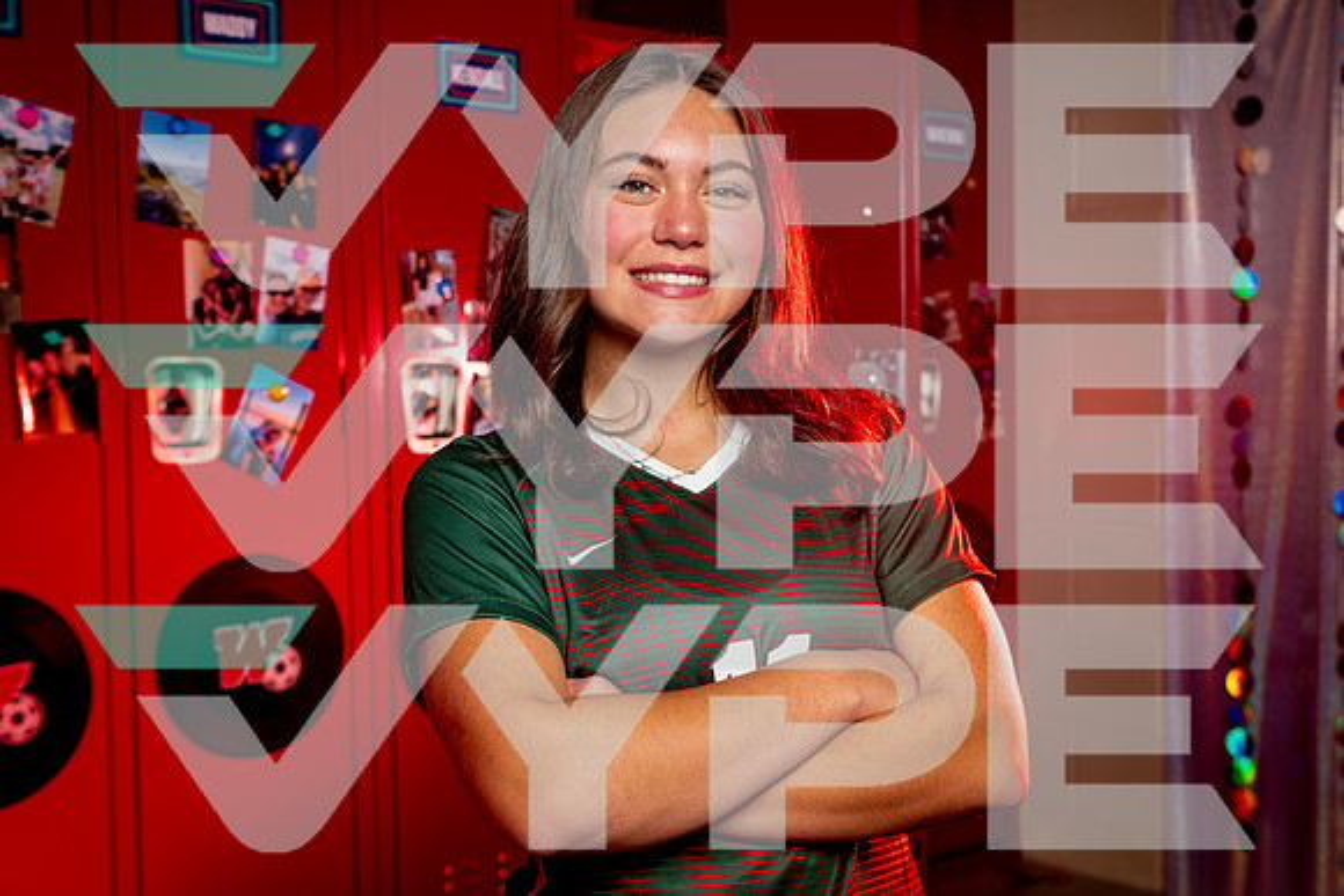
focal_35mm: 46
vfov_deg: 29.3
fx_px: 1718
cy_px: 448
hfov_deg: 42.7
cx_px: 672
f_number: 4.5
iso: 160
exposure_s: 1/250
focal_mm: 46
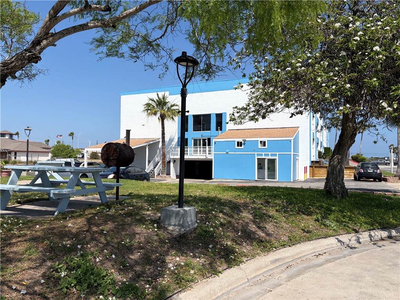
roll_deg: -1.6
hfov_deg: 67.3
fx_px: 300
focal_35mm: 26
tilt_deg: +0.8
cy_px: 150
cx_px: 200
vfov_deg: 53.1
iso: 64
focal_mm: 5.96
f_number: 1.6
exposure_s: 1/7813
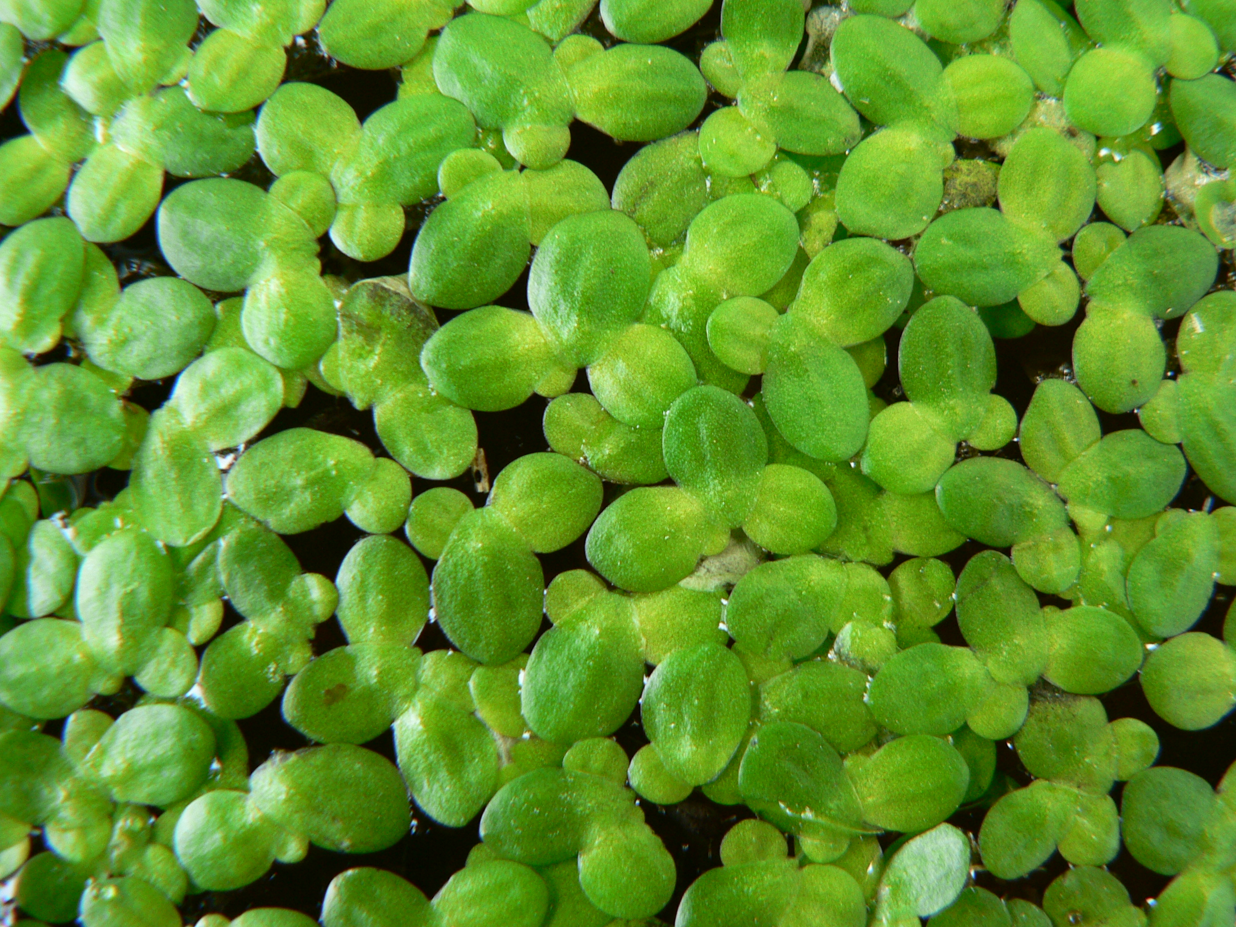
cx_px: 619
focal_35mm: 37
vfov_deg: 38.7
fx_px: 1321
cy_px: 464
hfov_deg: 50.1
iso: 80
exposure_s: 1/15
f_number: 2.8
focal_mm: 6
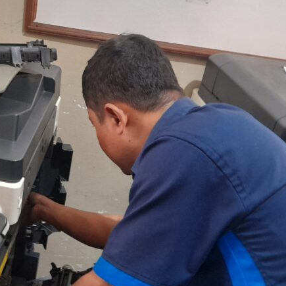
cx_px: 96
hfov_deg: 32.5
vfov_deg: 31.9
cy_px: 231
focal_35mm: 52
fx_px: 486
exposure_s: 1/25
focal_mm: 4.6
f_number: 2
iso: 500
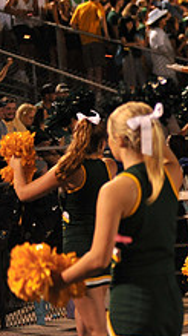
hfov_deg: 4.9
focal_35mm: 239
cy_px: 57
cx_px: 439
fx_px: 2121
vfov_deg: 9.0
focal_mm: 86
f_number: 2.8
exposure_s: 1/250
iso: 2000
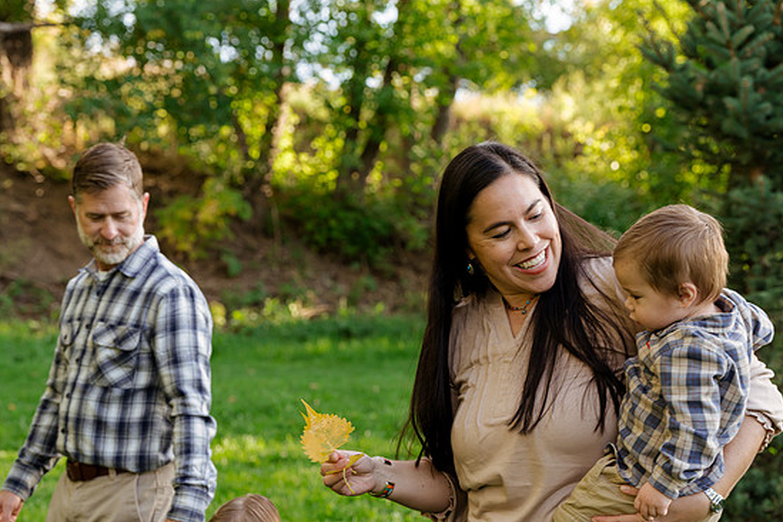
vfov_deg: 18.4
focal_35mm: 74
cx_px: 377
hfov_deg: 27.3
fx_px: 1609
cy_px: 273
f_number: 5
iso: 640
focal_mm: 70
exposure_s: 1/200
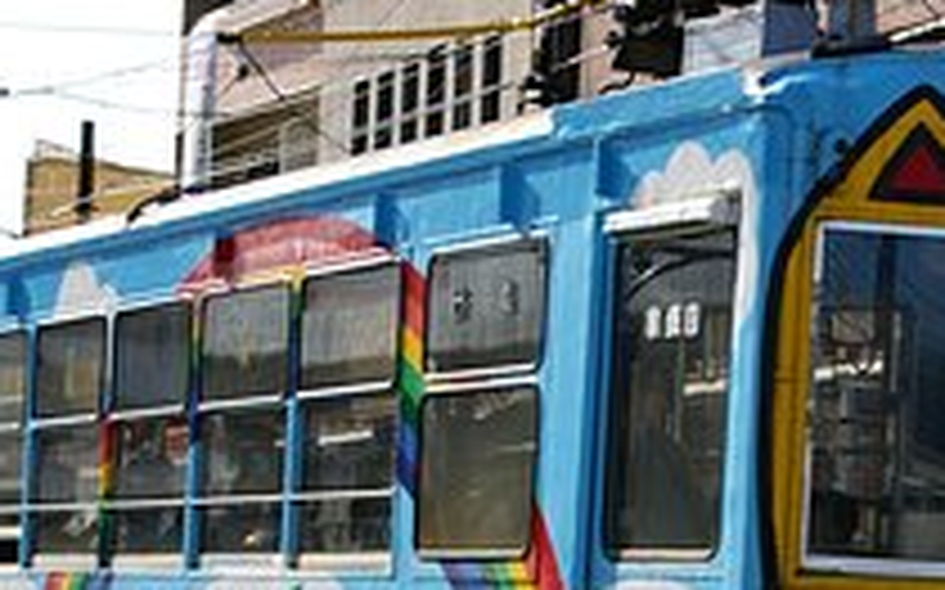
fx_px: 3835
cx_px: 810
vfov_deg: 8.7
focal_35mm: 149
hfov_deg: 13.9
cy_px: 581
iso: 200
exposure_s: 1/250
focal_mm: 40
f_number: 9
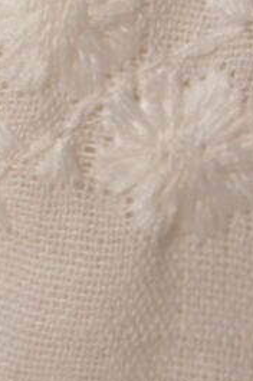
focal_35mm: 340
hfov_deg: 3.9
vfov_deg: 5.8
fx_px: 3593
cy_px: -628
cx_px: -500
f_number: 4
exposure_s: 1/40
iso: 400
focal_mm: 50
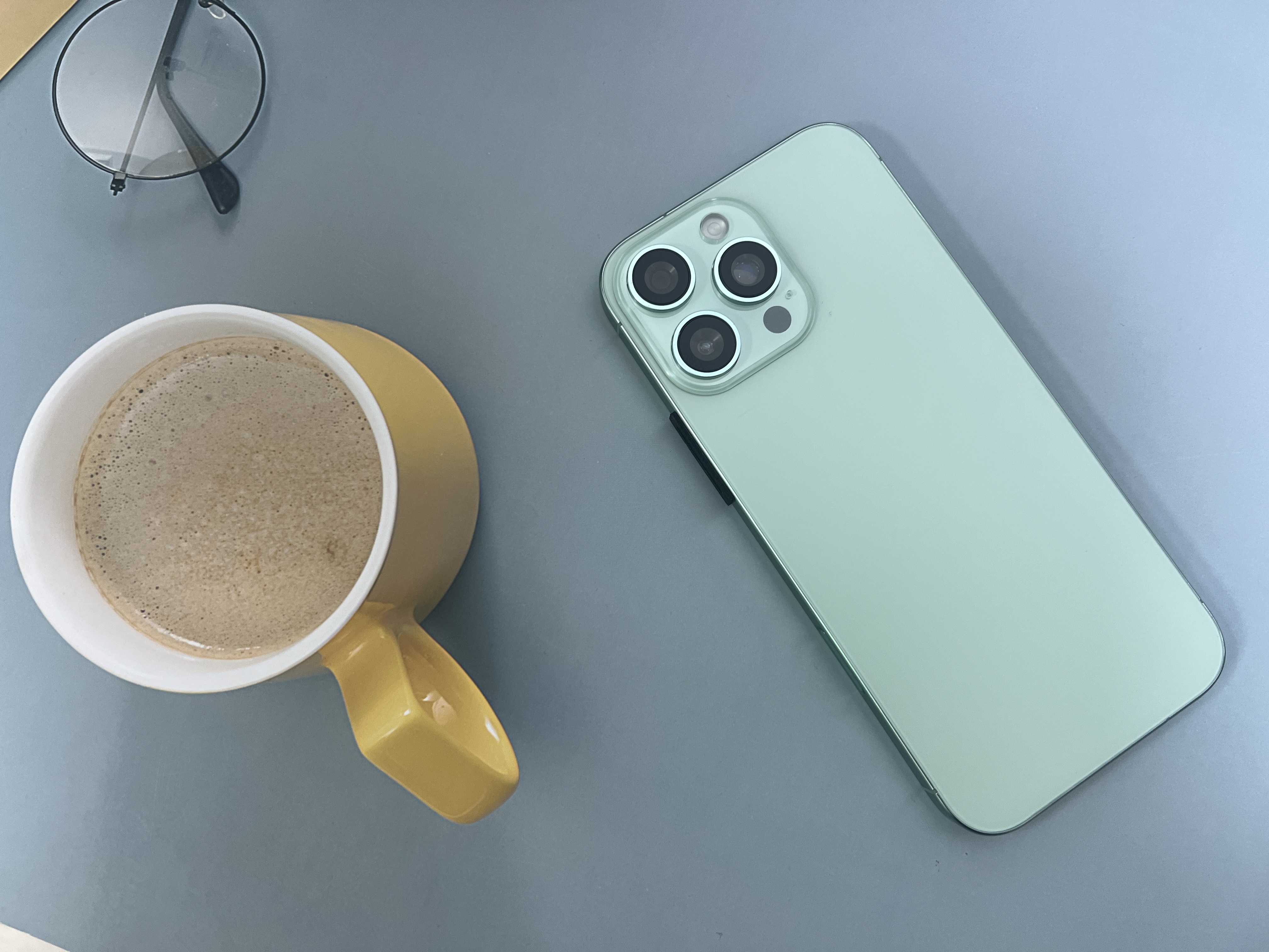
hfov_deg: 67.3
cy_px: 476
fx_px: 953
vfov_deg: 53.1
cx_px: 634
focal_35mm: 26
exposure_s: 1/100
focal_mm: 5.7
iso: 80
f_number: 1.5
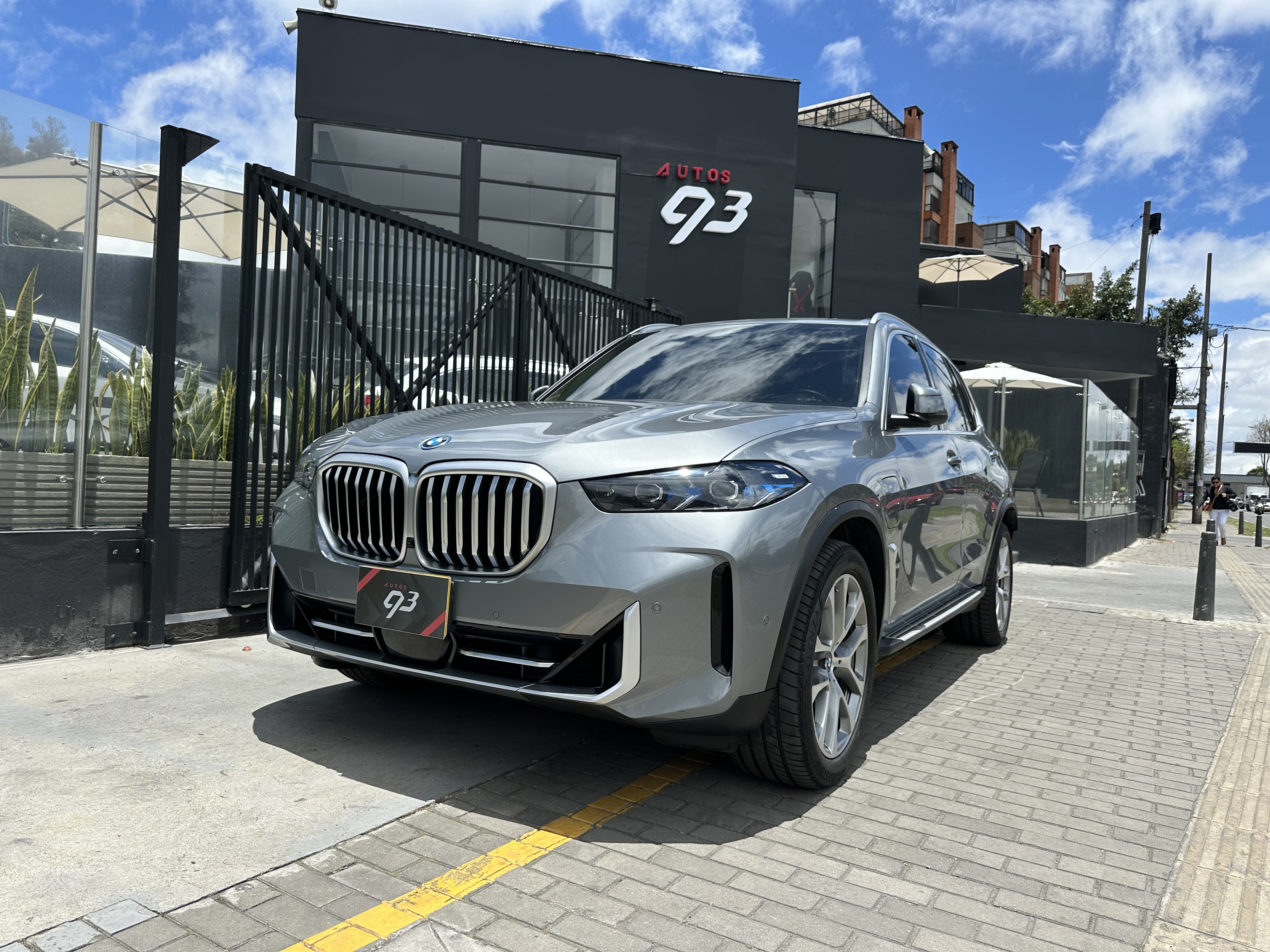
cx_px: 635
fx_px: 881
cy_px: 476
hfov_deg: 71.6
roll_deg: -2.7
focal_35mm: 24
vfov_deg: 56.8
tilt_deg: +0.4
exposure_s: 1/4184
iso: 80
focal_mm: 6.86
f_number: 1.78
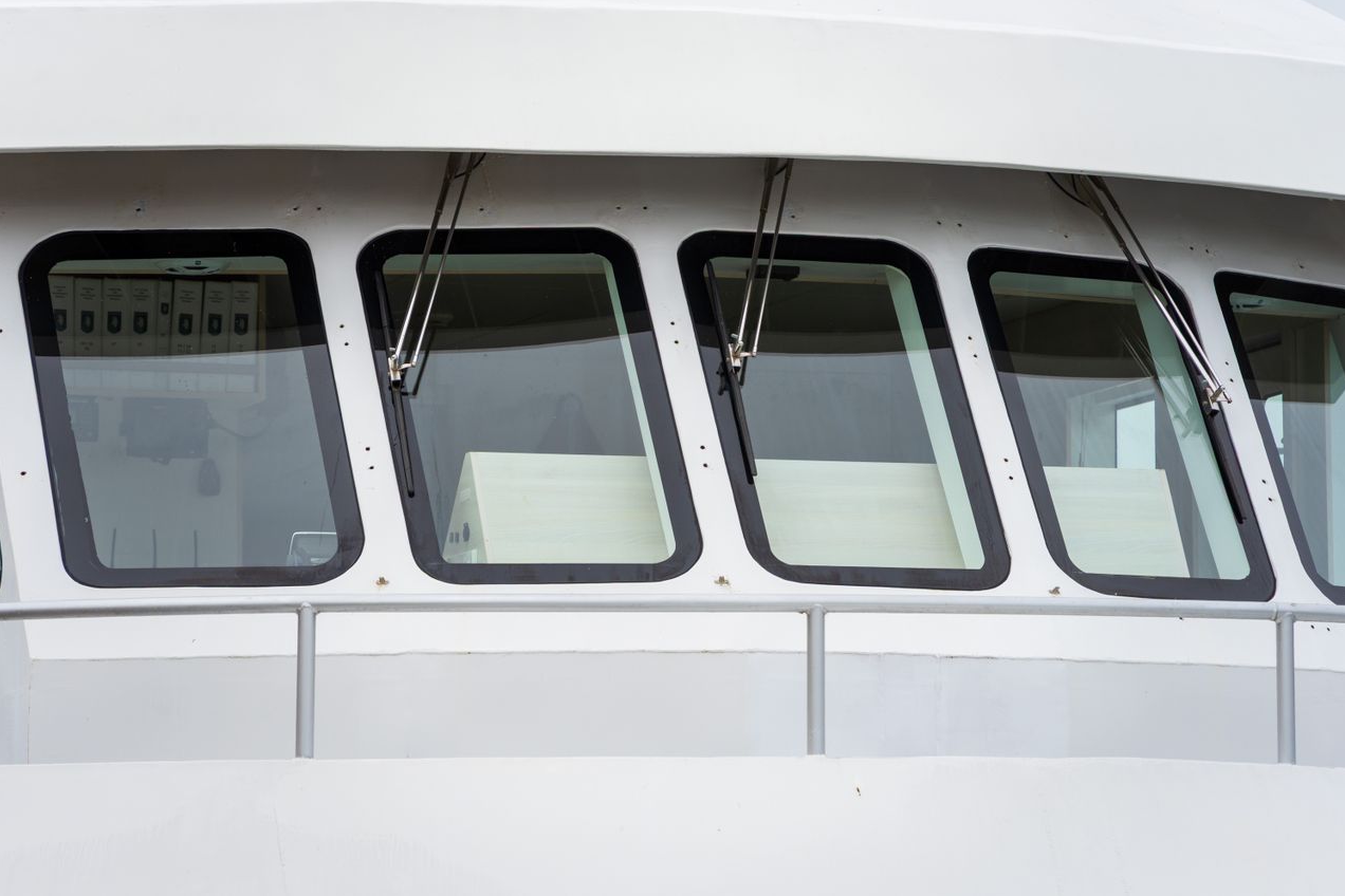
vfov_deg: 8.0
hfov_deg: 11.9
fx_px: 6444
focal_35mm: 173
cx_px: 675
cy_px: 447
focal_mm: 171.5
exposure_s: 1/250
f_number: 6.3
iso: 100
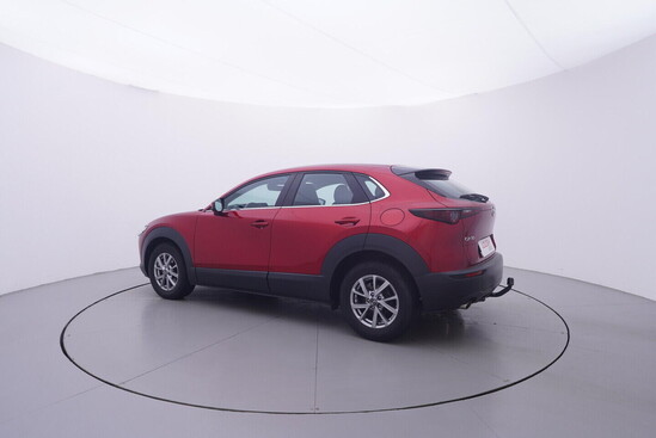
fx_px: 410
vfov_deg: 56.2
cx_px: 328
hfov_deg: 77.3
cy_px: 219
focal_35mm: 22
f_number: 5
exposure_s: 1/80
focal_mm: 15
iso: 200
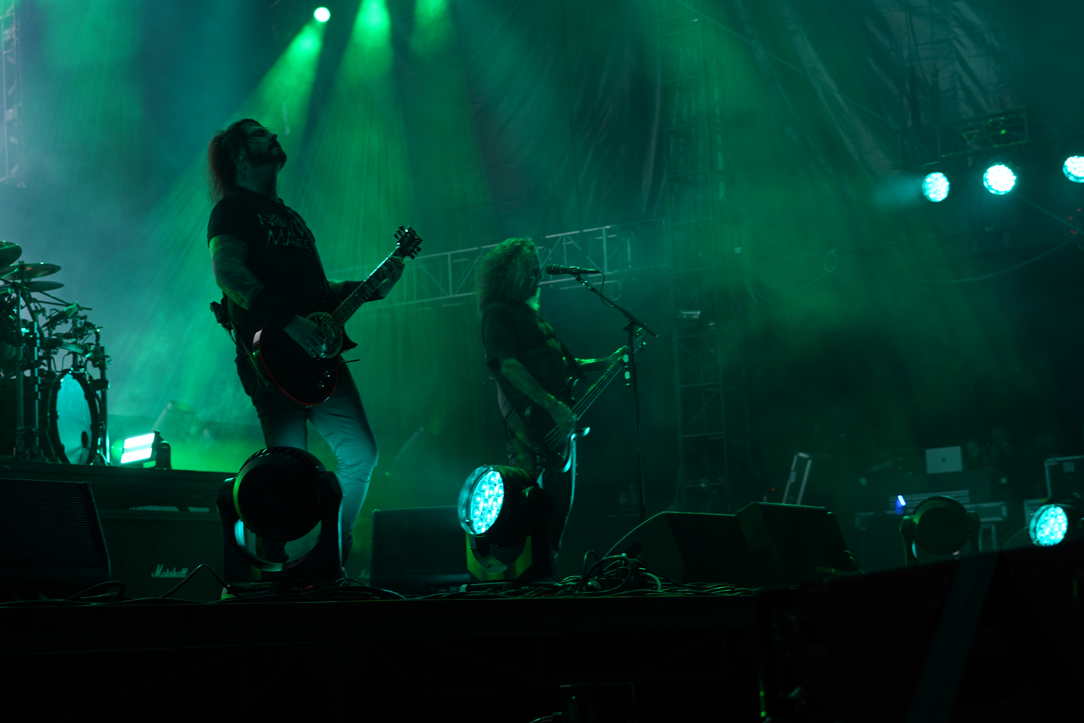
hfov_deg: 30.4
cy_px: 269
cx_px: 405
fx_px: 1987
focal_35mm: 66
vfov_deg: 20.6
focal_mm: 50
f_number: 4
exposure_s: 1/60
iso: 125
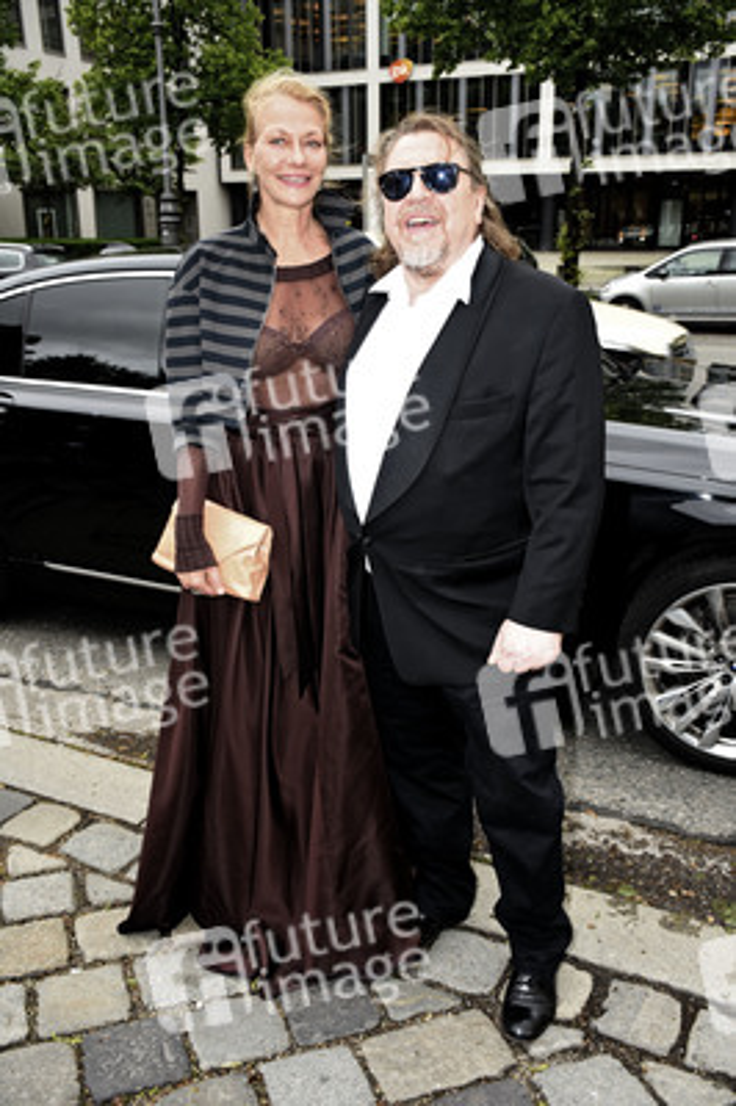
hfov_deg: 39.9
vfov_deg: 57.3
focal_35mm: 33
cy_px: 553
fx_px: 1014
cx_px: 368
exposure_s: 1/160
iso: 320
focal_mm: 22
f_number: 3.5
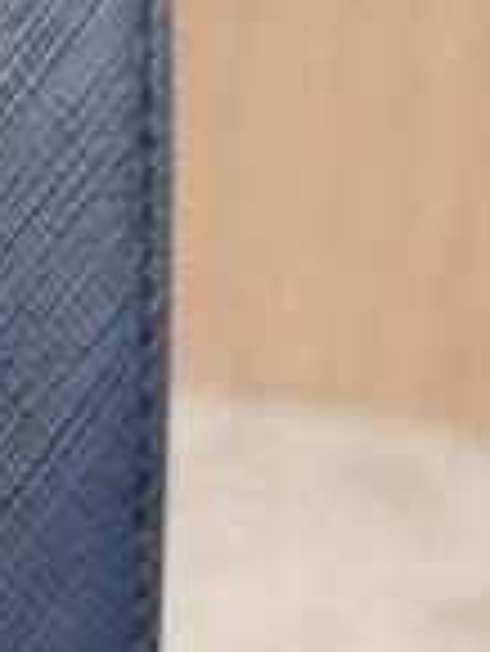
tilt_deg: -19.9
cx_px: -580
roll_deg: +0.6
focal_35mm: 132
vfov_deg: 14.9
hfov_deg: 10.1
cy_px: 454
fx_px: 2488
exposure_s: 1/120
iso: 80
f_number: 1.78
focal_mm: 6.76
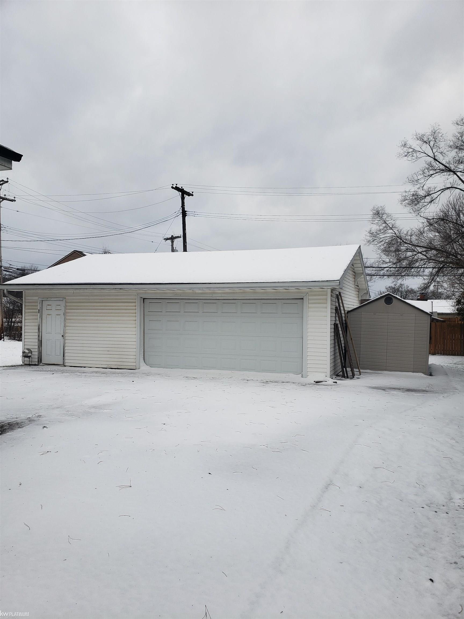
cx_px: 232
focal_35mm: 26
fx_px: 465
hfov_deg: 53.1
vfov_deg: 67.3
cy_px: 310
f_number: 2.4
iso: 50
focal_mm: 4.3
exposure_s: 1/481
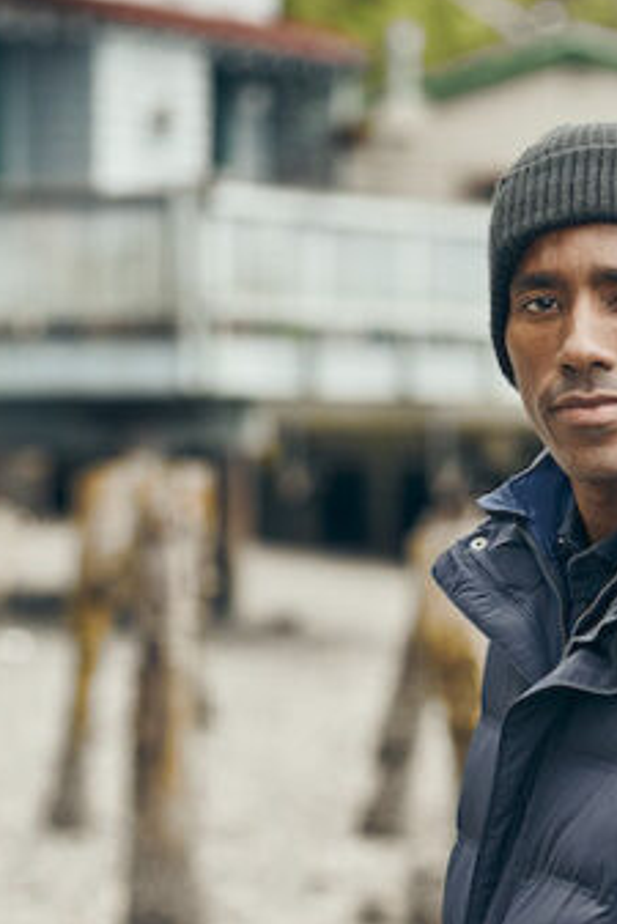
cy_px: 888
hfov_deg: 6.0
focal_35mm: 227
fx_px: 5829
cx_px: 612
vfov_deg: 9.0
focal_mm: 85
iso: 64
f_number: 2.8
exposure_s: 1/500
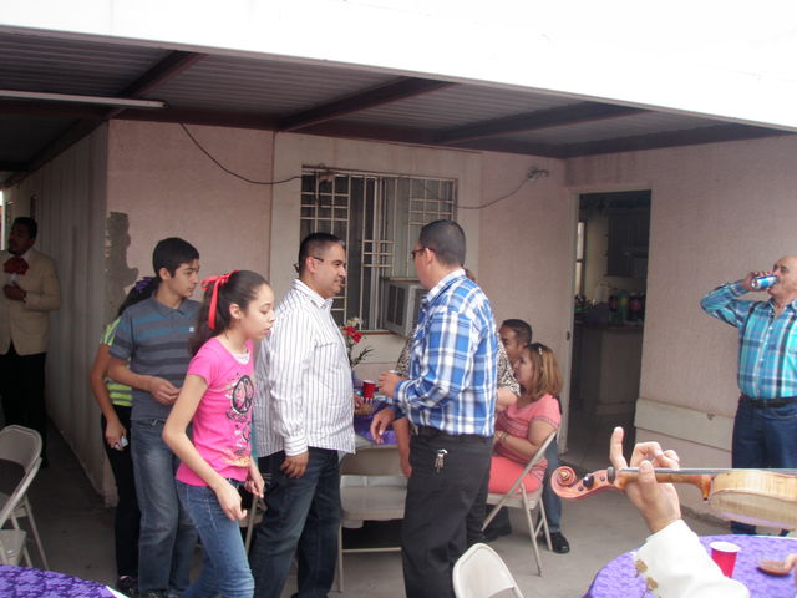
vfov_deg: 37.7
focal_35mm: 38
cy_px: 299
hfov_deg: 49.0
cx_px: 398
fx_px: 875
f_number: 3.5
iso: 80
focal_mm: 6.7
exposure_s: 1/100
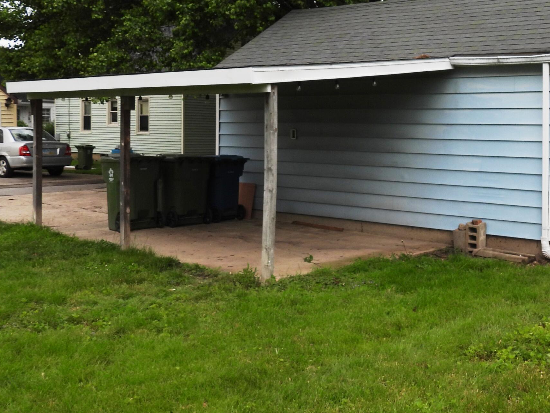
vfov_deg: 34.2
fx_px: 667
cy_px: 166
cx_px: 405
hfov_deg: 43.5
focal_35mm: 42
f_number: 2.8
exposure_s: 1/1000
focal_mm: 4.3
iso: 100
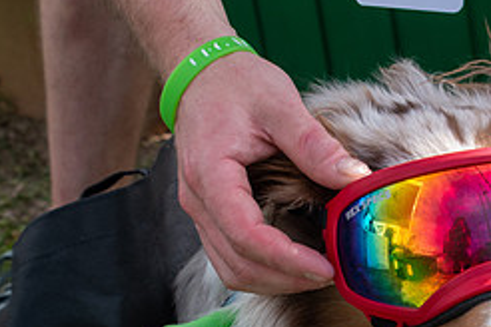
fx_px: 1691
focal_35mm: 124
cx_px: 367
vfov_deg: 10.9
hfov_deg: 16.4
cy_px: 376
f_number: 8
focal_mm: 35
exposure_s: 1/250
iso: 200
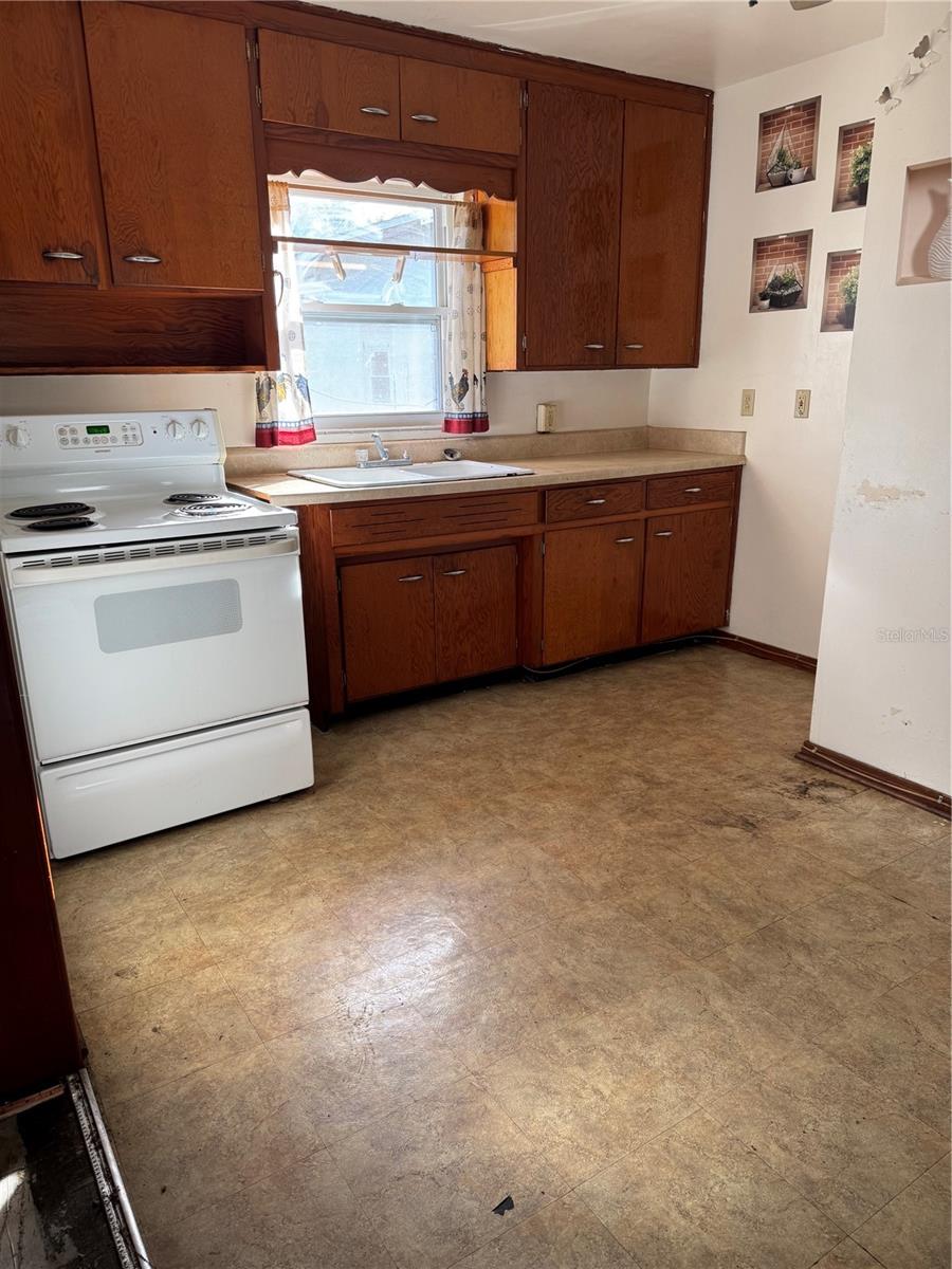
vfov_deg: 71.6
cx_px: 476
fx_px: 880
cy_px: 634
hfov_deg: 56.8
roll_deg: +0.4
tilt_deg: -15.9
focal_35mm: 24
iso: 80
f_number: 1.78
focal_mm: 6.76
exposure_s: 1/121
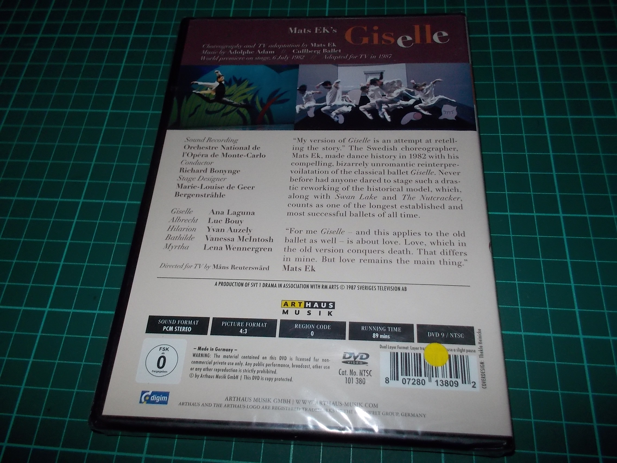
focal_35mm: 29
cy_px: 232
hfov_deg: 61.7
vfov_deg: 48.2
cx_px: 308
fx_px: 517
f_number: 3.3
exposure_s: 1/30
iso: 200
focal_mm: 4.1
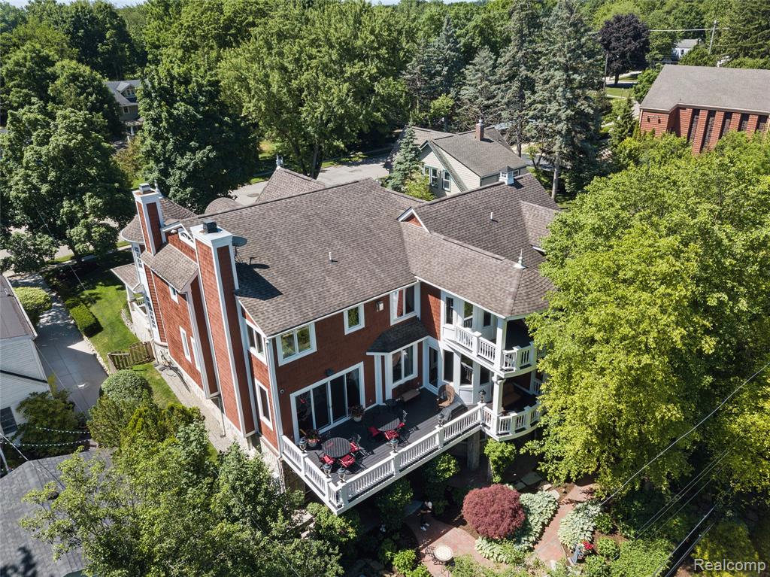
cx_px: 385
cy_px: 288
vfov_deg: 53.0
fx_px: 578
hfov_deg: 67.3
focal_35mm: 26
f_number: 2.2
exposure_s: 1/680
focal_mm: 4.7
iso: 100
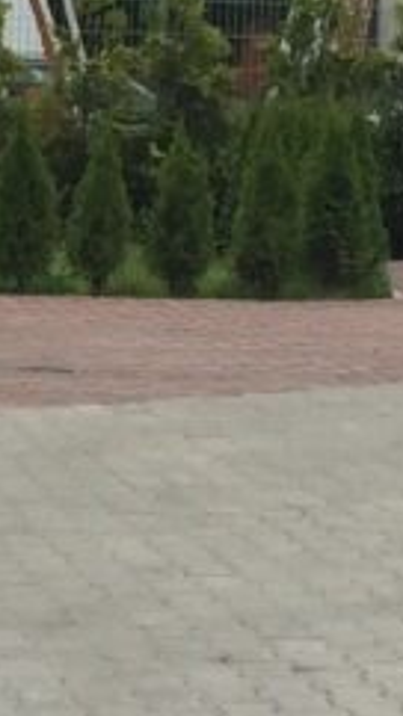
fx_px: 4106
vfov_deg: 10.0
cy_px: 465
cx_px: 136
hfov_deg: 5.6
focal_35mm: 216
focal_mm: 4.12
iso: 32
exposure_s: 1/892
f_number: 2.2
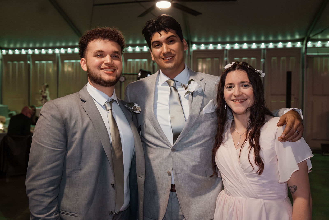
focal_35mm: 31
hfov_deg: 60.3
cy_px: 110
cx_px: 164
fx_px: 283
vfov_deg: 42.4
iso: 10000
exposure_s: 1/160
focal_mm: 31
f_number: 4
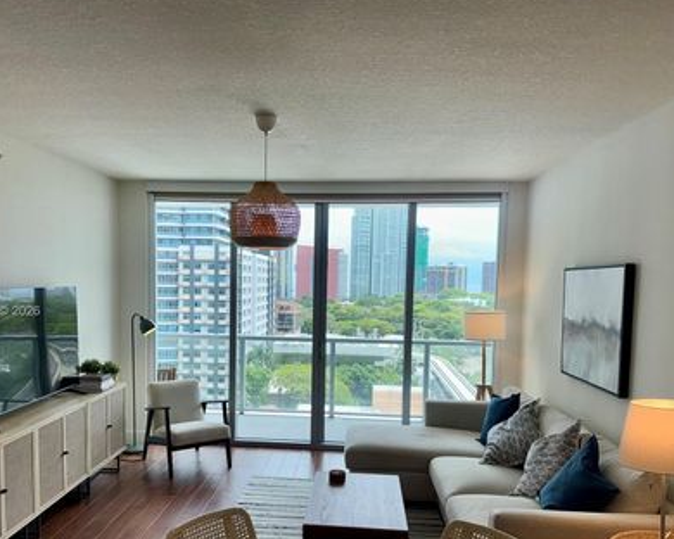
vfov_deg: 48.3
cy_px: 312
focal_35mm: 30
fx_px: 598
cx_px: 304
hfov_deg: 58.7
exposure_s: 1/1026
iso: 100
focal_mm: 6.76
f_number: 1.78
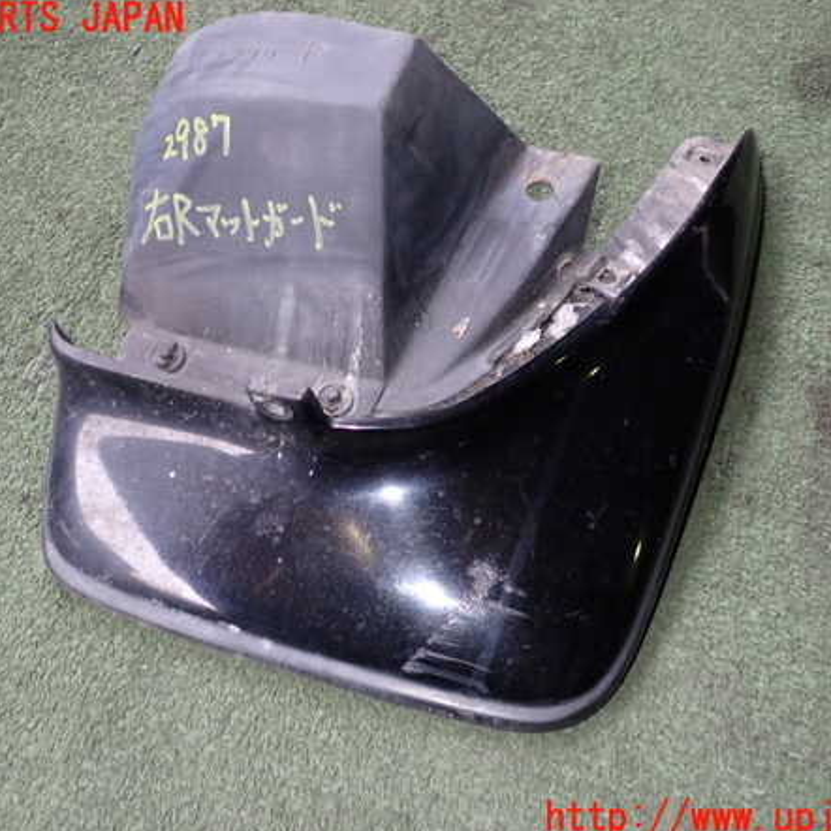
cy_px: 419
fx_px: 978
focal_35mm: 36
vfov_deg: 46.0
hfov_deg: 46.0
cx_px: 406
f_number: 6.3
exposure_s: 1/30
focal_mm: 5.4
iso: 200
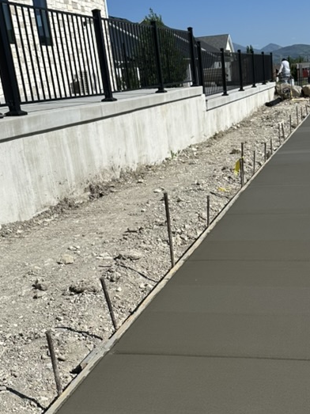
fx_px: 561
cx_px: 202
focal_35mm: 47
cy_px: 283
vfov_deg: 39.8
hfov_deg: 30.7
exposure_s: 1/8197
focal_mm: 6.86
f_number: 1.78
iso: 80
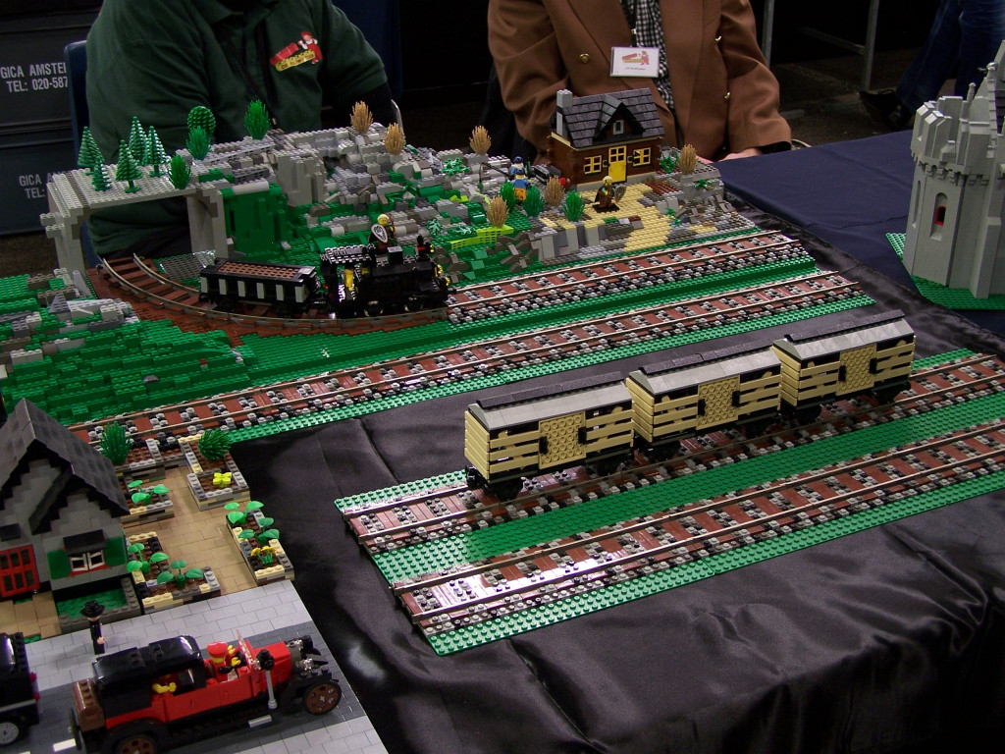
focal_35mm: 48
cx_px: 502
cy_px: 377
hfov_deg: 39.7
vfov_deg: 30.3
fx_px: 1394
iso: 80
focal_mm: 8
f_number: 3
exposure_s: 1/2
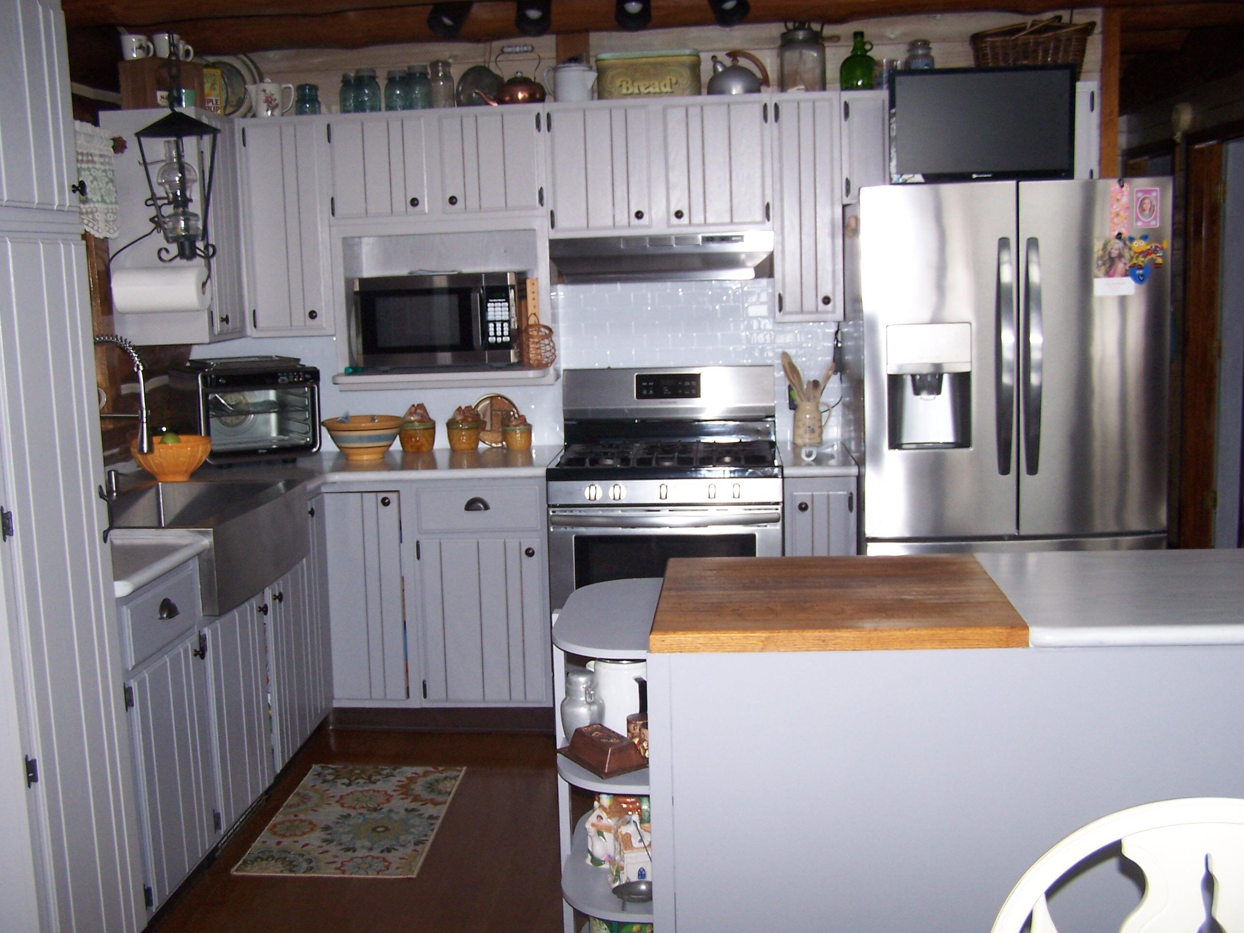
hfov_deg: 49.0
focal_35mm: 38
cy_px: 466
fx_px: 1366
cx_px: 622
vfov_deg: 37.7
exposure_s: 1/60
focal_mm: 6.3
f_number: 2.8
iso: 140
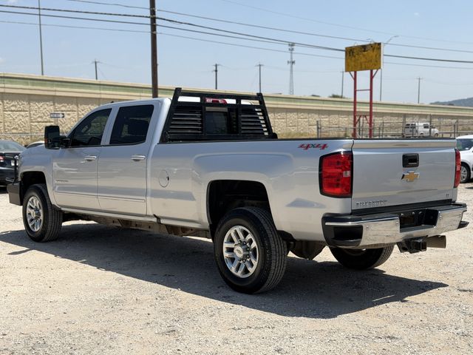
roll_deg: +0.1
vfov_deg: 30.3
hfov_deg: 39.7
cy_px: 178
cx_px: 236
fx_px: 656
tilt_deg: -5.6
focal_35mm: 48
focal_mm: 6.76
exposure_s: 1/7143
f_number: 1.78
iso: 80
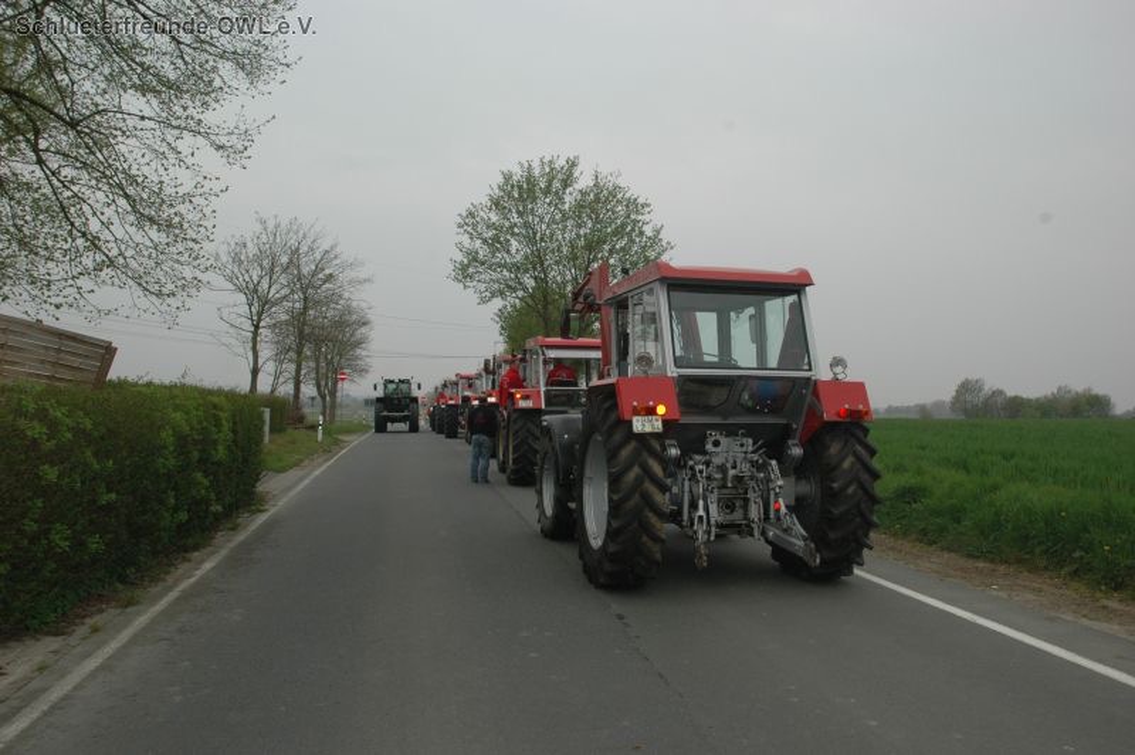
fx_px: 851
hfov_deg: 67.4
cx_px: 568
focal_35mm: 27
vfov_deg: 47.9
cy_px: 378
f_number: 8
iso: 400
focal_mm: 18
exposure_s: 1/500
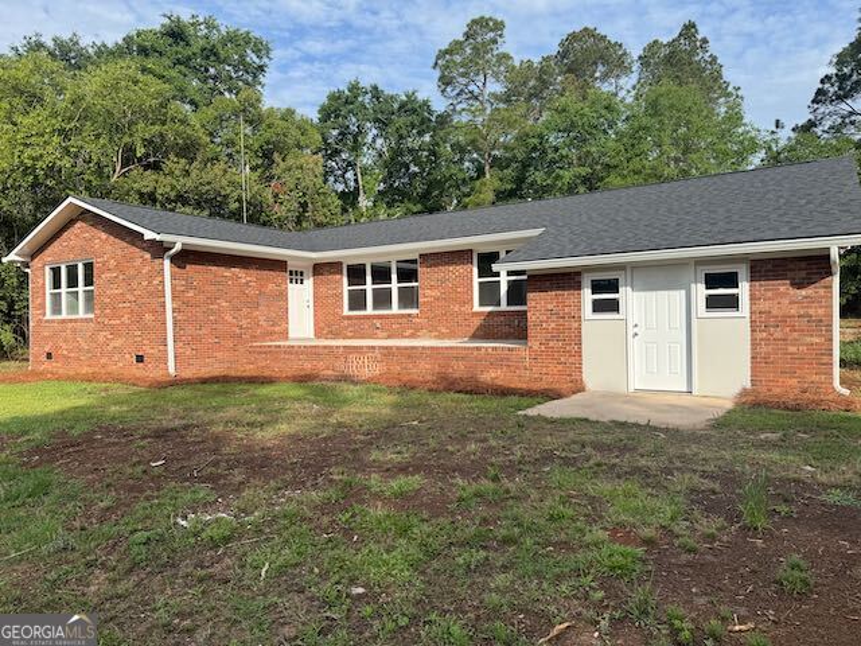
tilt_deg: -0.3
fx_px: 597
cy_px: 323
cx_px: 430
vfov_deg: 56.8
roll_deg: +0.2
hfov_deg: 71.6
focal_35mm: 24
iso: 80
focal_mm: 6.76
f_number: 1.78
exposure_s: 1/2833
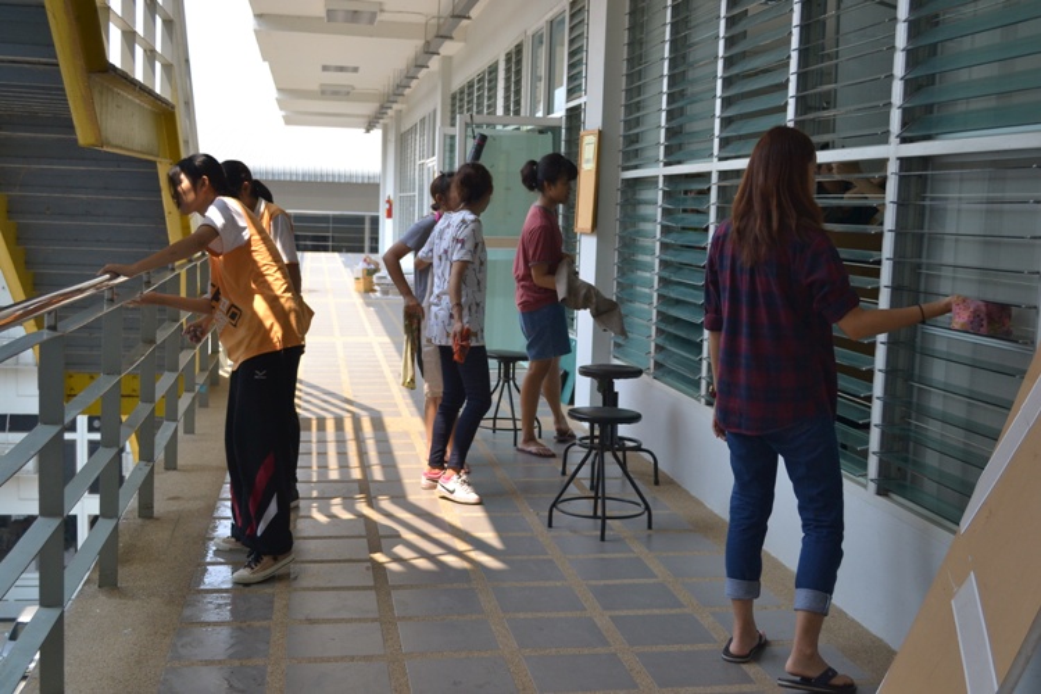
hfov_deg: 46.4
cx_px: 520
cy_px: 347
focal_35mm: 42
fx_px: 1214
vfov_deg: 31.9
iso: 400
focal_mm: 28
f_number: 4.5
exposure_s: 1/800
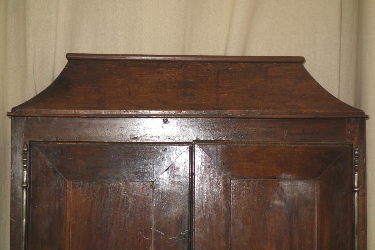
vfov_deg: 13.7
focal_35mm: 100
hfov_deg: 20.4
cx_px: 188
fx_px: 1042
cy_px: 125
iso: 250
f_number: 4.9
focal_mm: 37.1
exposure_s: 1/50
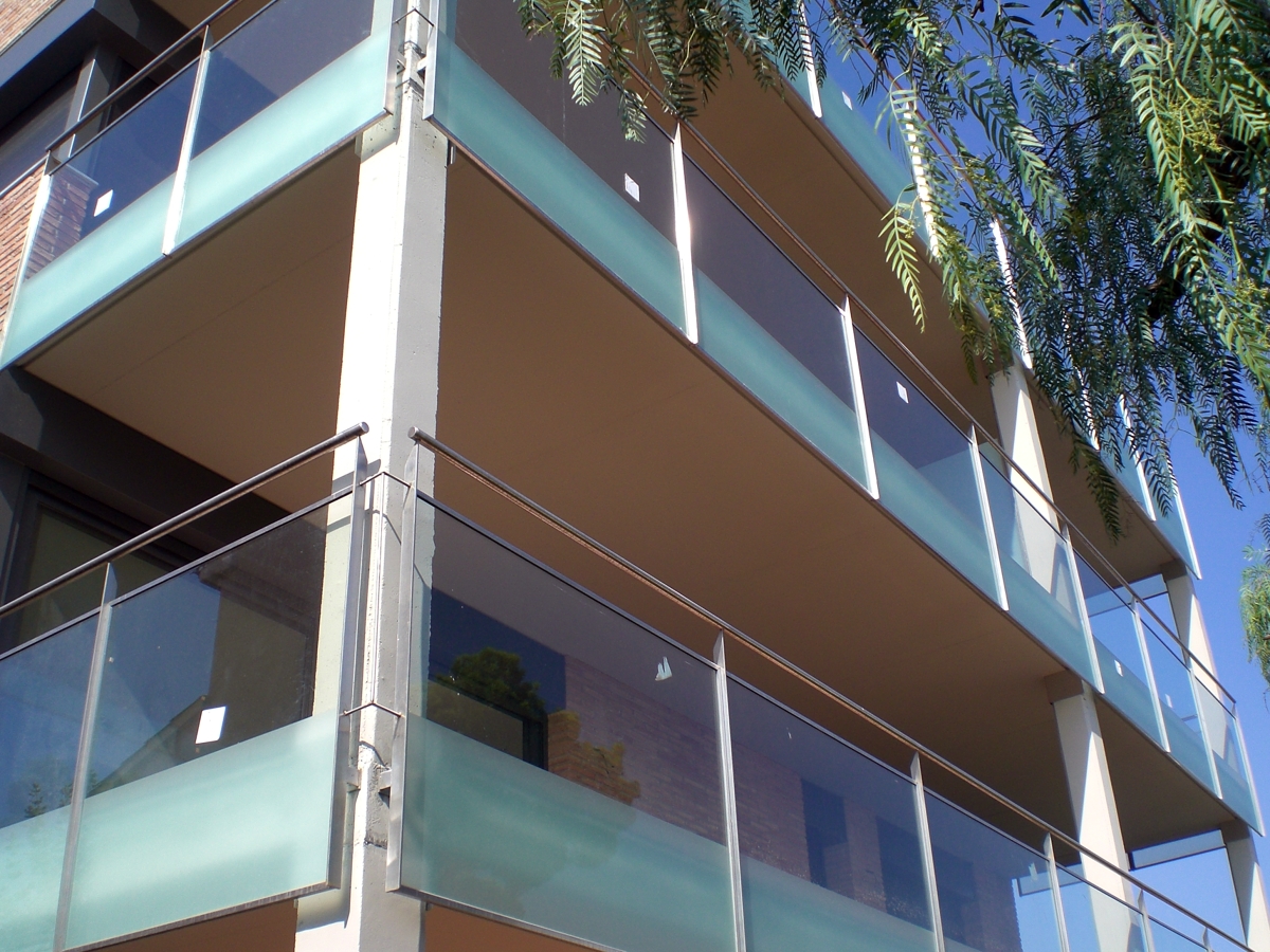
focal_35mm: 38
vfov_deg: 37.7
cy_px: 476
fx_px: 1394
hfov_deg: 49.0
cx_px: 635
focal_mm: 6.3
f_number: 4.4
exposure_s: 1/320
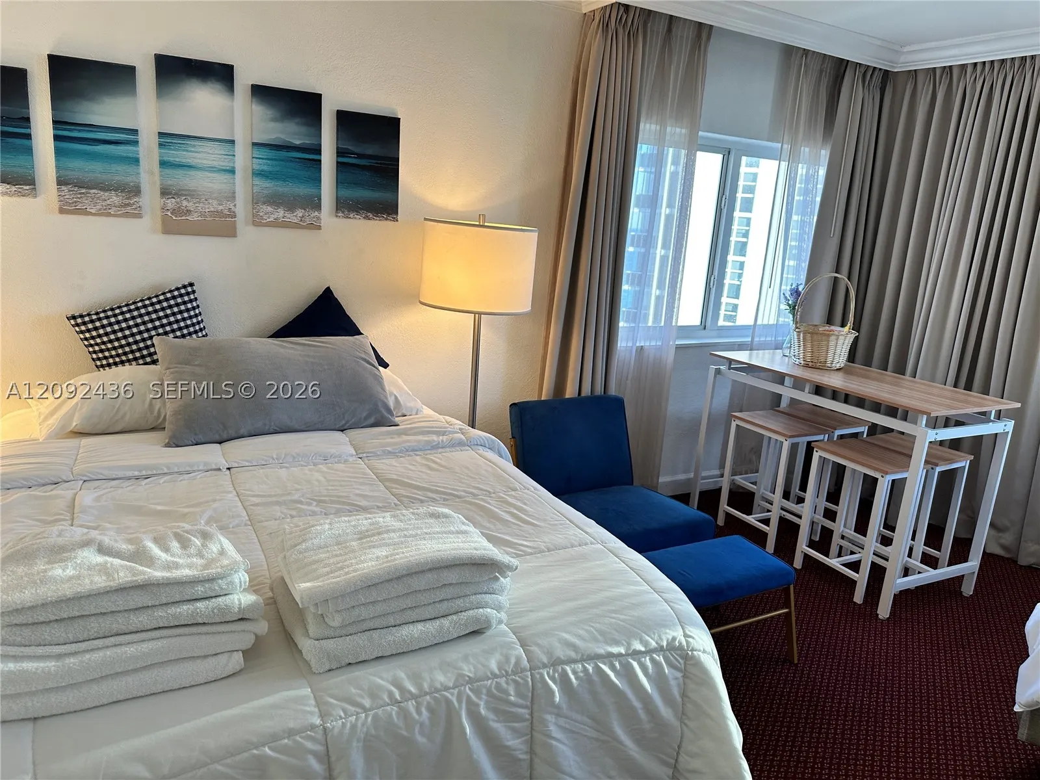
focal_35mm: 24
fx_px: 721
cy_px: 390
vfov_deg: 56.8
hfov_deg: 71.6
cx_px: 520
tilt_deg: -12.8
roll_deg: -4.3
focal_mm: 6.86
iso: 160
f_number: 1.78
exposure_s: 1/120
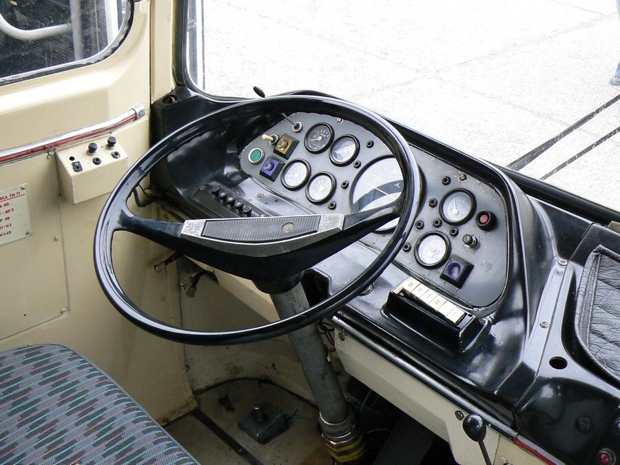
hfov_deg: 42.1
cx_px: 310
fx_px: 806
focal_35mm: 45
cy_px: 232
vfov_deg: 32.2
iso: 200
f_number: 2.8
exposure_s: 1/125
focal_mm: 6.2
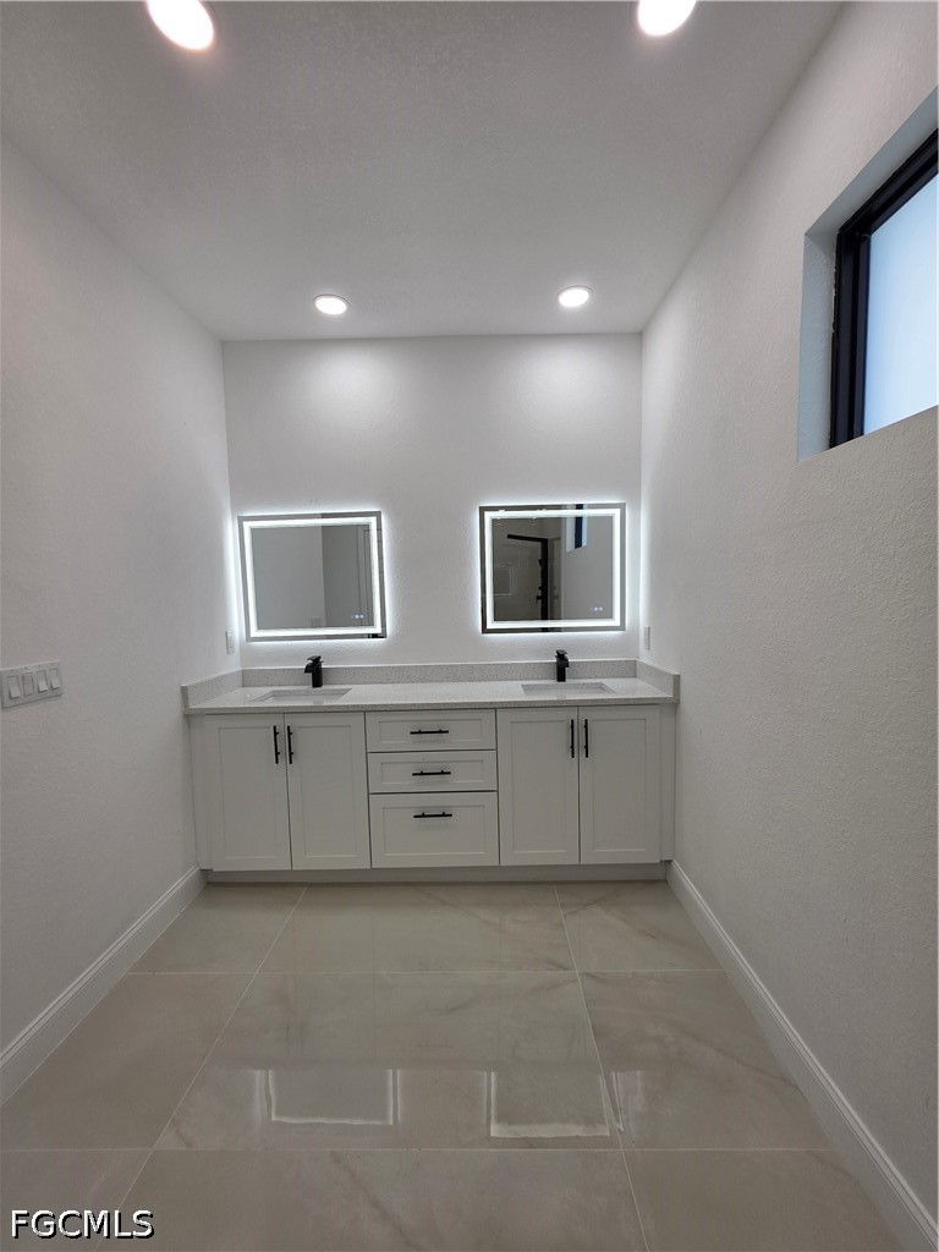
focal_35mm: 13
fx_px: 470
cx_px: 470
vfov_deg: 106.2
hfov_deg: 89.9
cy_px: 626
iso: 40
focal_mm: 2.2
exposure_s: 1/120
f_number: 1.9
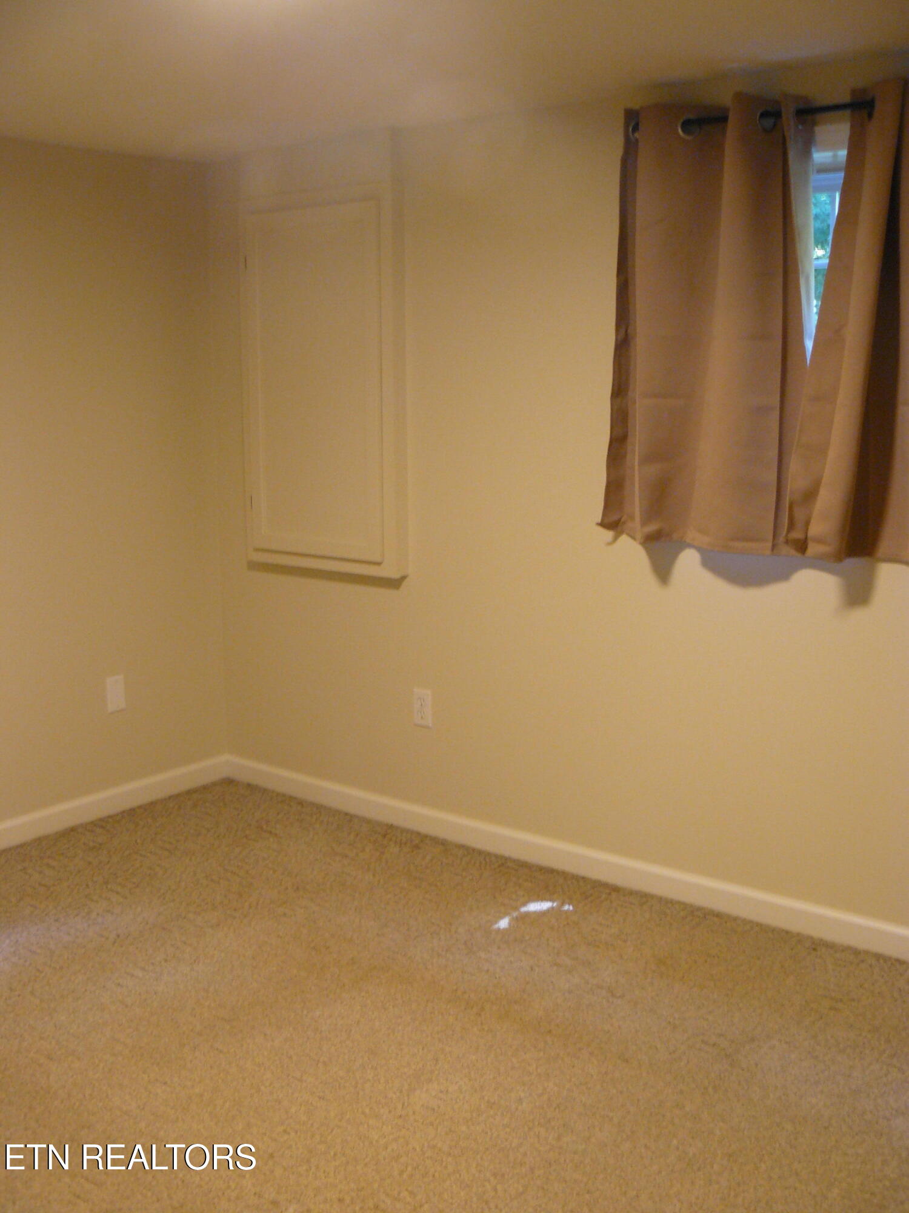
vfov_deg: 51.4
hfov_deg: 39.7
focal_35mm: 36
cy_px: 606
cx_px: 454
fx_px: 1260
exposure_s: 1/15
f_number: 2.8
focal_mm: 6
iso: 200
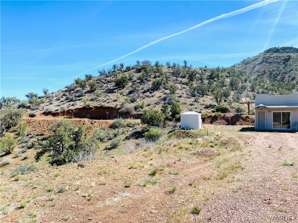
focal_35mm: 26
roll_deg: -0.1
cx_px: 149
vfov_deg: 53.1
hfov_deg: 67.3
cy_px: 112
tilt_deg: +1.9
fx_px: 224
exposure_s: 1/2268
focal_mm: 4.25
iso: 32
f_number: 1.8
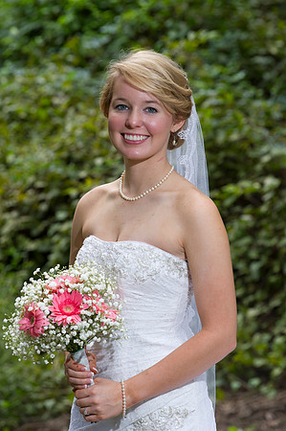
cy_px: 216
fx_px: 2030
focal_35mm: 170
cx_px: 143
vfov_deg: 12.1
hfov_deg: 8.1
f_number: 6.3
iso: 500
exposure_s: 1/160
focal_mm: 170
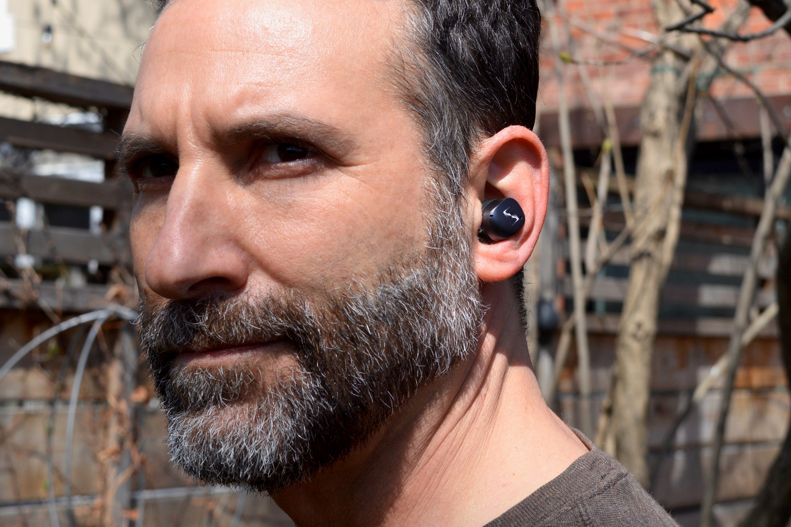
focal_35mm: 52
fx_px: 1153
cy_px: 264
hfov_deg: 37.9
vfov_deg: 25.7
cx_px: 396
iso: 100
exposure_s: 1/200
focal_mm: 35
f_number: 7.1
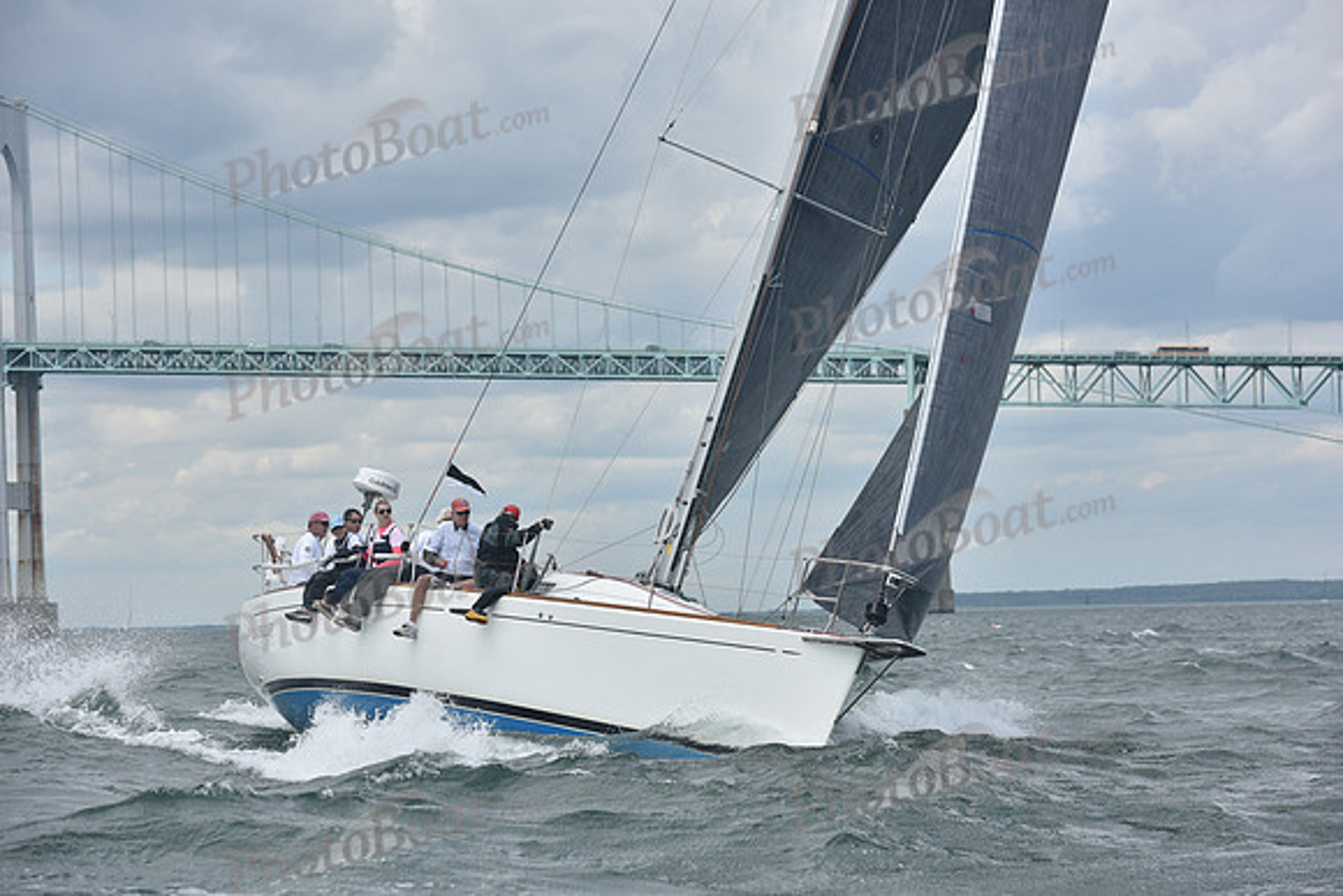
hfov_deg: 14.7
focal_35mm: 140
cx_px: 672
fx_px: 5224
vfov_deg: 9.8
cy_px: 448
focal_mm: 140
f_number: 8
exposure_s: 1/1000
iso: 250
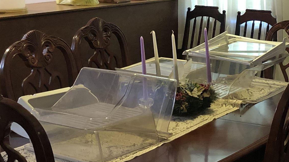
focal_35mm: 82
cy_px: 26
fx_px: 628
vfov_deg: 14.6
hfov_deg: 25.3
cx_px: 248
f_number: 1.8
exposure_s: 1/8
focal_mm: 3.99
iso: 80
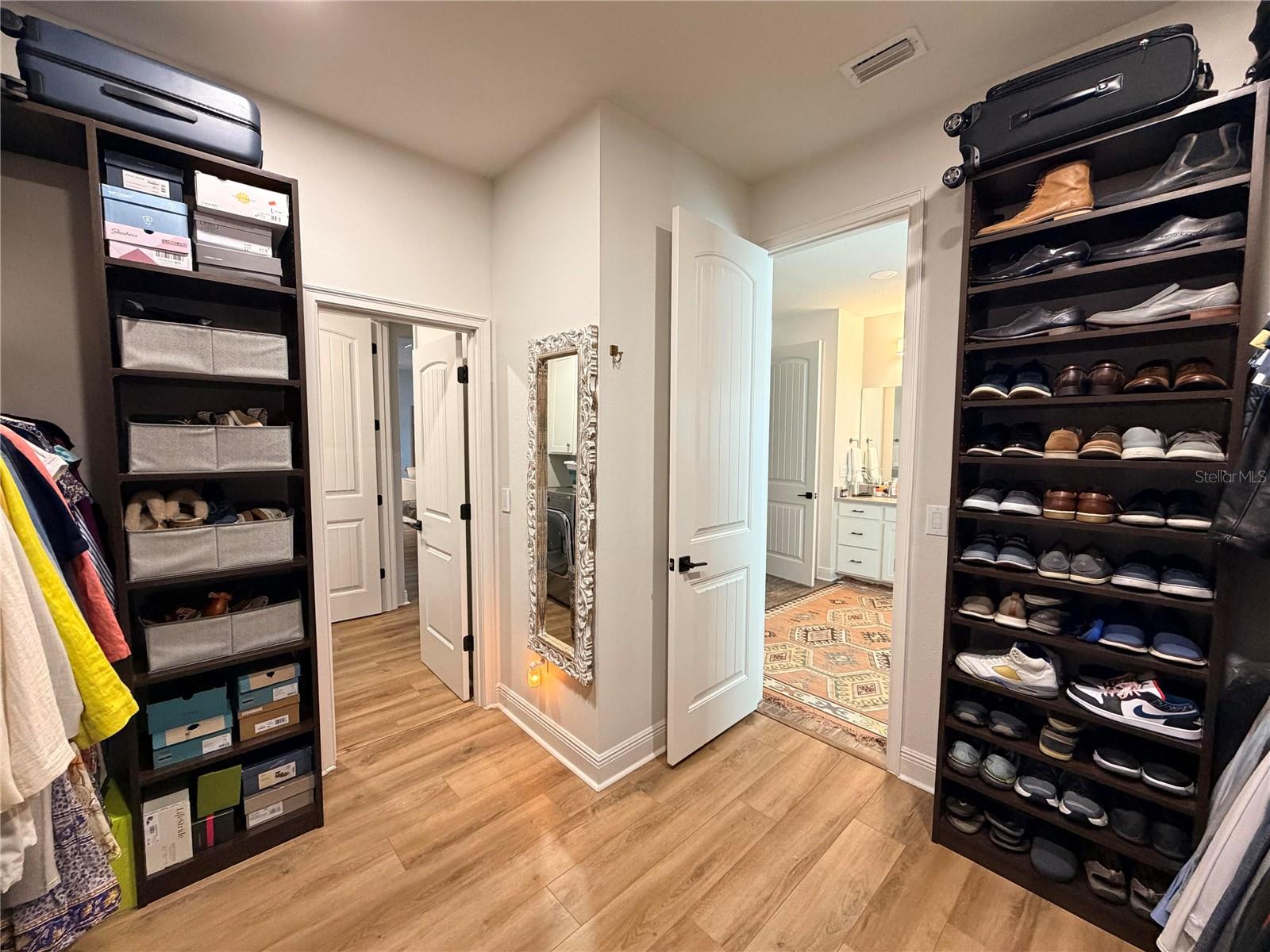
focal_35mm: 14
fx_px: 514
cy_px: 476
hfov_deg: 102.1
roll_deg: +0.1
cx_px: 635
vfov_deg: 85.7
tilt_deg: -4.5
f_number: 2.2
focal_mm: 2.22
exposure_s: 1/60
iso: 320
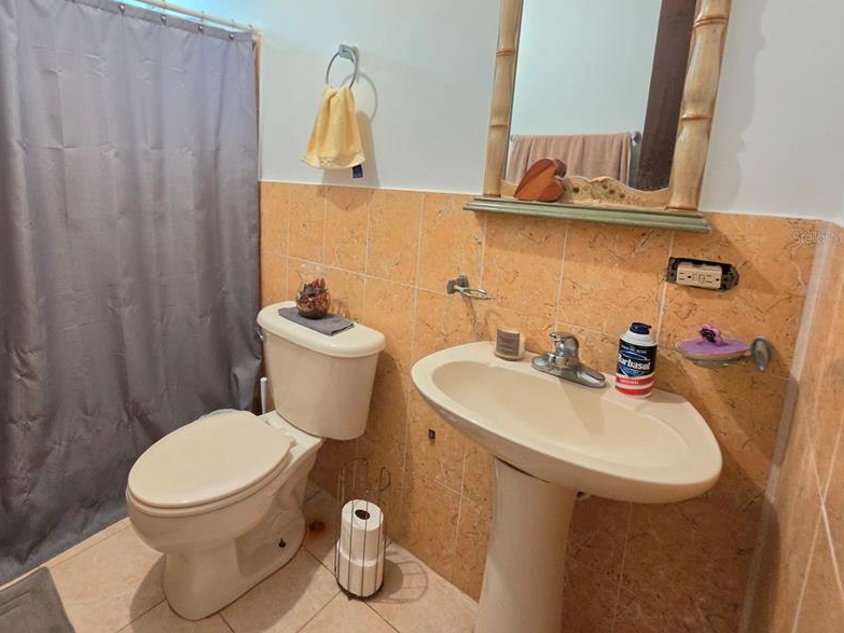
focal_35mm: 17
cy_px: 237
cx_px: 306
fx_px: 414
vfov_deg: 73.4
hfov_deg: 88.8
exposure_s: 1/60
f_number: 1.9
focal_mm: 2.2
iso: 320
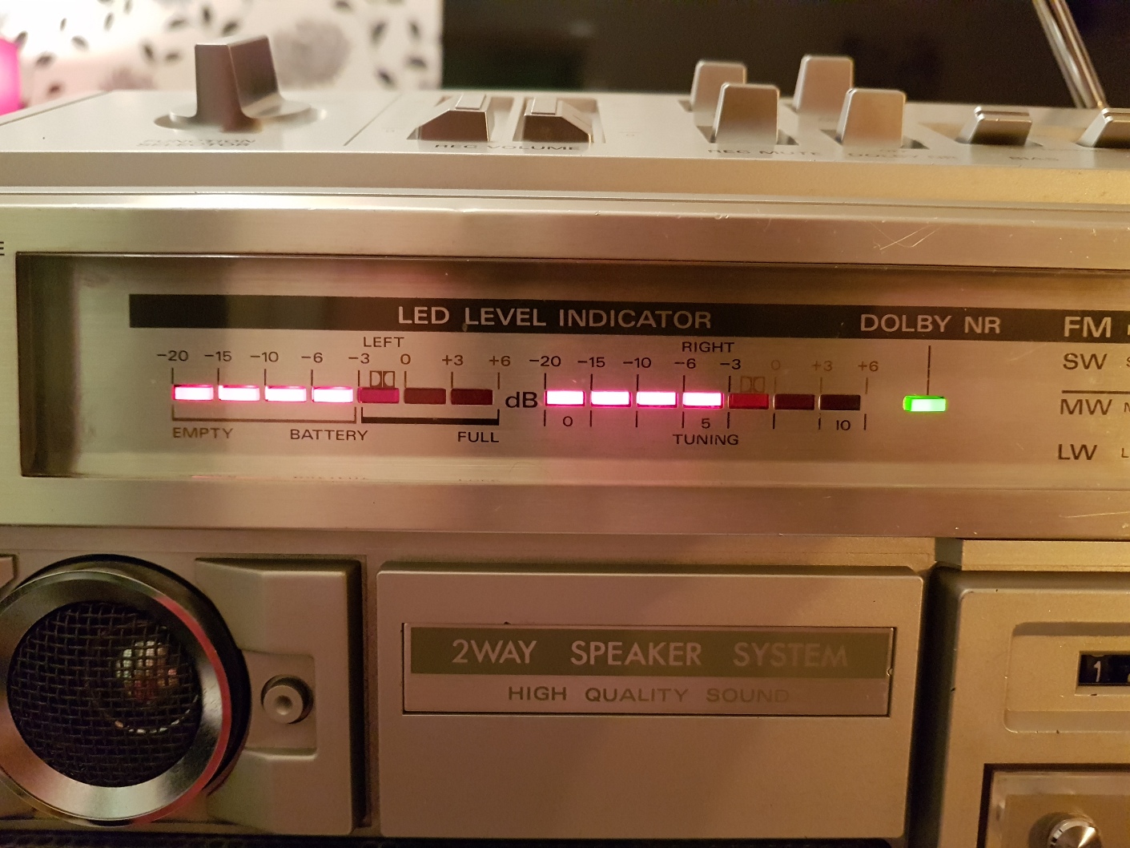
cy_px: 424
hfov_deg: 67.3
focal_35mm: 26
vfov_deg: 53.1
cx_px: 565
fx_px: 849
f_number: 1.7
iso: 800
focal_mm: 4.2
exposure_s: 1/33
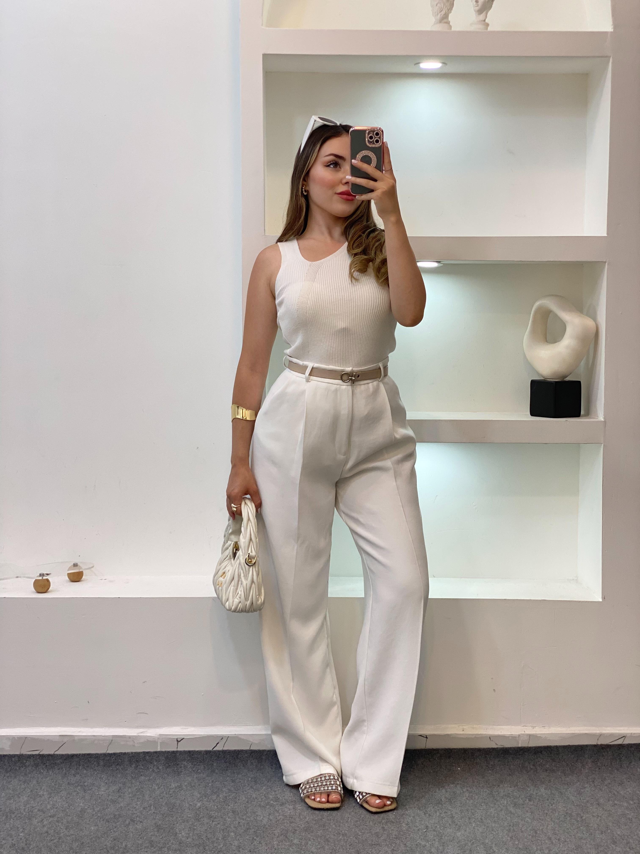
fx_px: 1282
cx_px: 320
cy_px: 427
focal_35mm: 52
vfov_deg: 36.8
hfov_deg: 28.0
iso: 64
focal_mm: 6
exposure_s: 1/100
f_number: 2
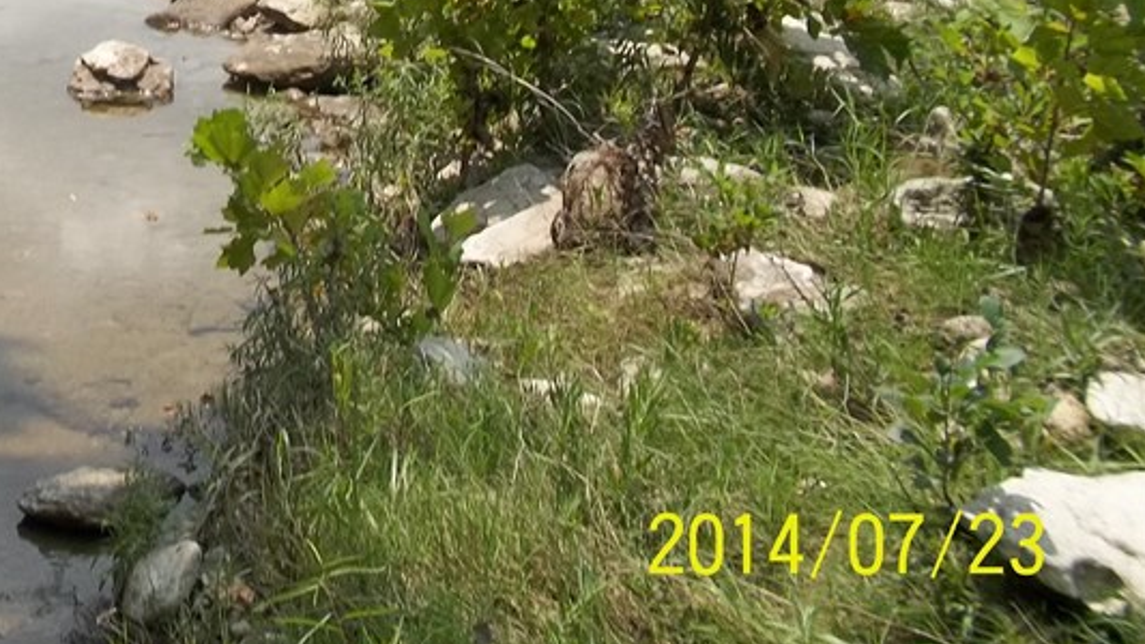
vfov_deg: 17.3
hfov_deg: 29.7
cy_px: -82
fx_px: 2034
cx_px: 56
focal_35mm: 67
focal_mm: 5.7
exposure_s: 1/160
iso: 80
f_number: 8.8
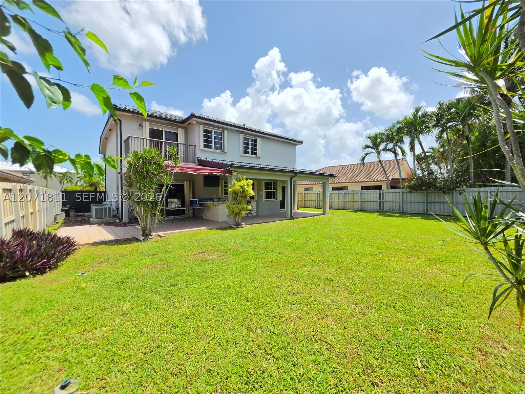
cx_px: 262
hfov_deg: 106.2
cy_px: 197
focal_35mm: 13
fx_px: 197
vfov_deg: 89.9
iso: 40
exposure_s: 1/2000
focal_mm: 2.2
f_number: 1.9
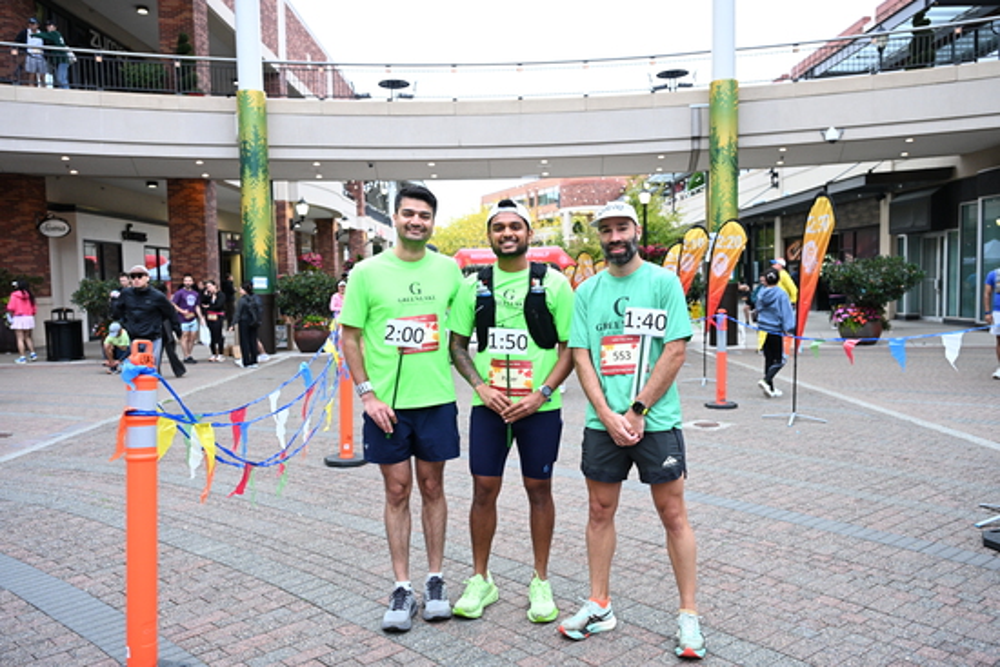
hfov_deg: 63.6
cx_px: 500
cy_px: 334
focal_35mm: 29
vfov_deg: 45.0
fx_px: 806
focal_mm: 29
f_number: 4
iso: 2000
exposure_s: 1/320
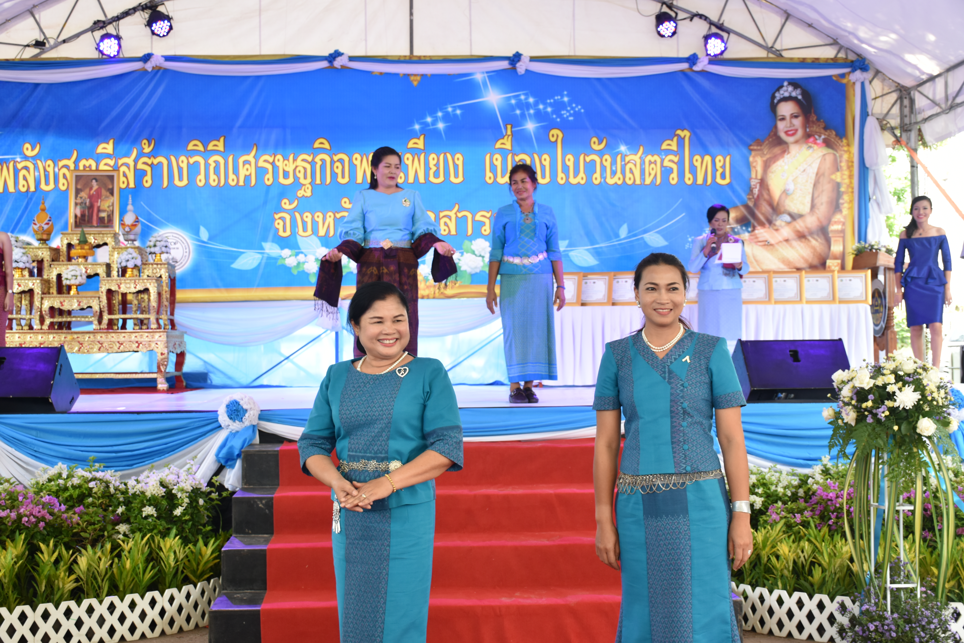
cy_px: 322
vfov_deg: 29.9
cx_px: 482
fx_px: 1205
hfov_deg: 43.6
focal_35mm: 45
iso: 400
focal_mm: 30
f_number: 5
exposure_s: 1/100
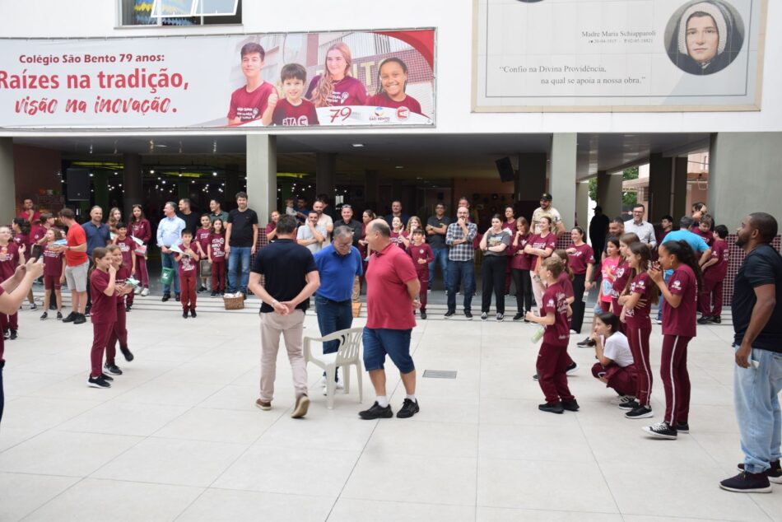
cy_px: 261
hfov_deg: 57.2
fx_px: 717
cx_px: 391
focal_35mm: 33
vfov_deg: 40.0
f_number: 5.6
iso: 200
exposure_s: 1/80
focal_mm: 22
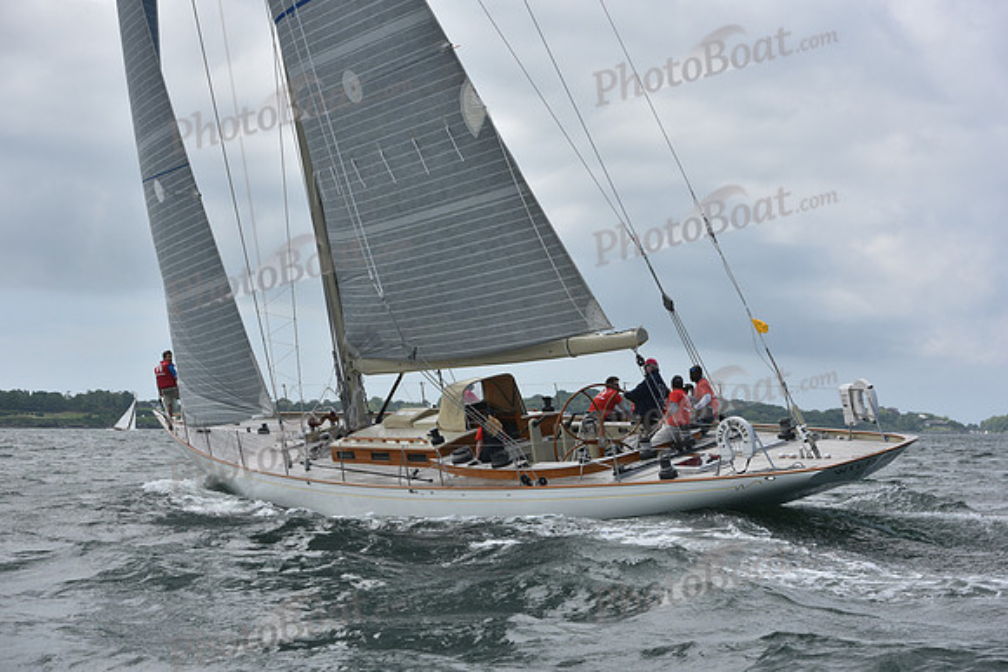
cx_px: 504
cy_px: 336
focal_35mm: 70
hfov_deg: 28.8
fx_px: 1960
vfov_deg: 19.5
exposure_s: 1/1250
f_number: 7.1
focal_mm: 70
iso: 250
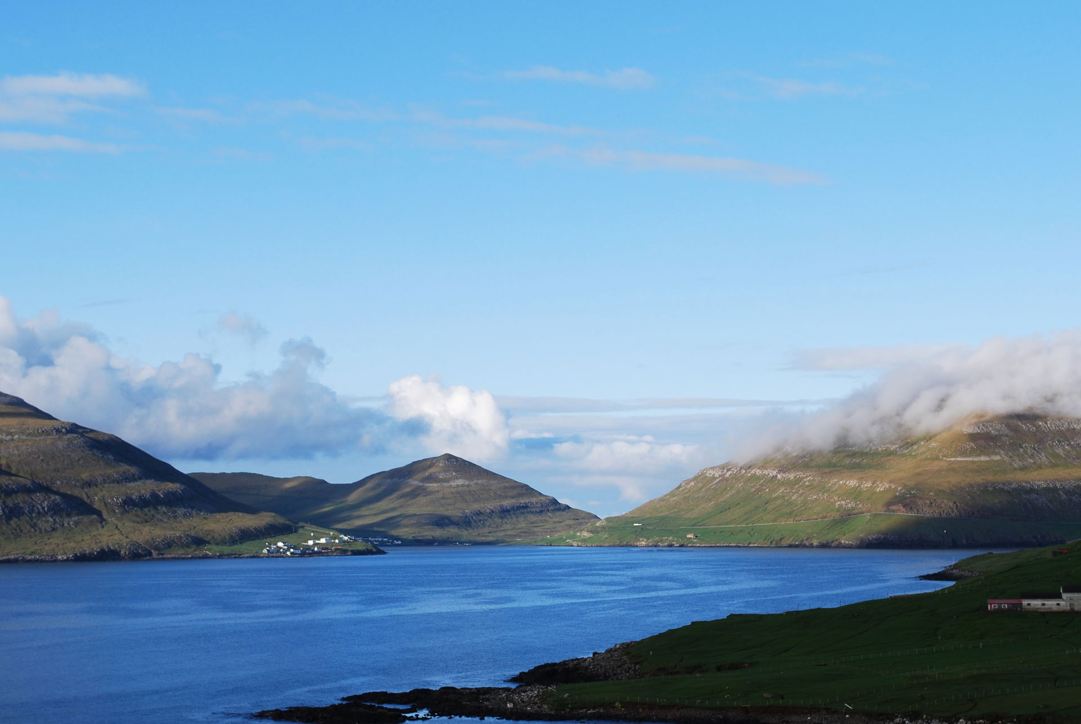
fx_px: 1894
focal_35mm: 63
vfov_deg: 21.6
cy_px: 362
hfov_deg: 31.9
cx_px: 540
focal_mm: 42
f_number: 10
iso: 140
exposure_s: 1/250
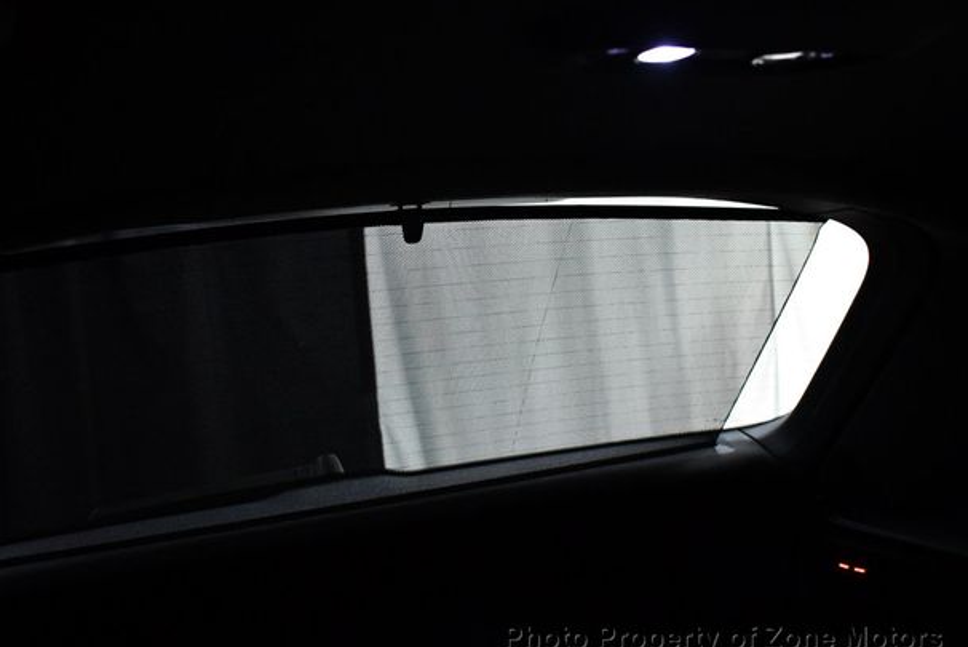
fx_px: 1022
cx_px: 484
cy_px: 326
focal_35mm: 38
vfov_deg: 35.1
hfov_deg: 50.7
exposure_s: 1/100
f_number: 3.5
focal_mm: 18
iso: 3200
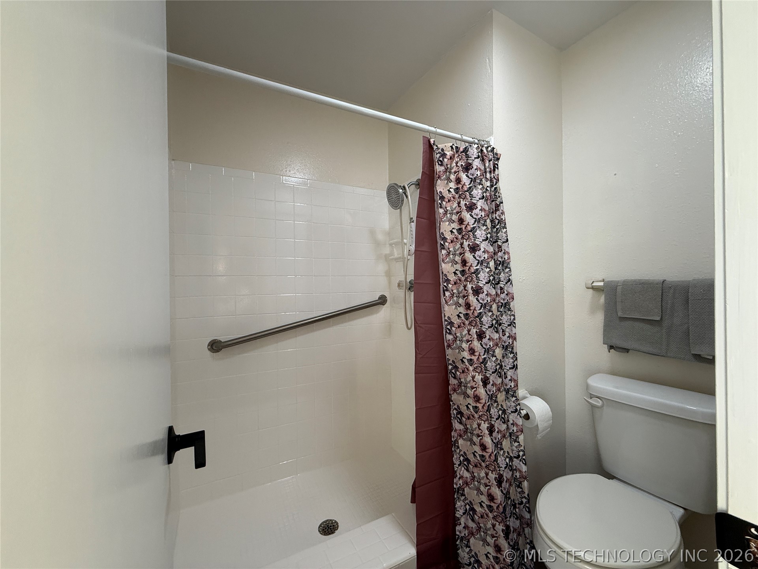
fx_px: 307
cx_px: 379
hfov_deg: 102.1
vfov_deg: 85.7
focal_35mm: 14
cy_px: 284
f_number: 2.2
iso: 160
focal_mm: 2.22
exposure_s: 1/120
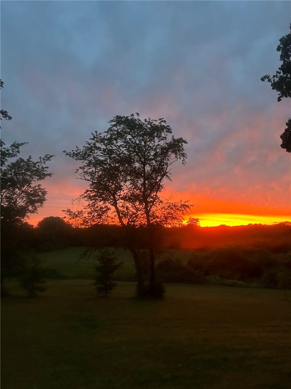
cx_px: 146
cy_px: 194
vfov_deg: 67.3
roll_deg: -0.5
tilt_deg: +8.1
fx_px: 291
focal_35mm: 26
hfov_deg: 53.1
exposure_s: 1/40
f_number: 1.5
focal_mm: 5.7
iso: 640
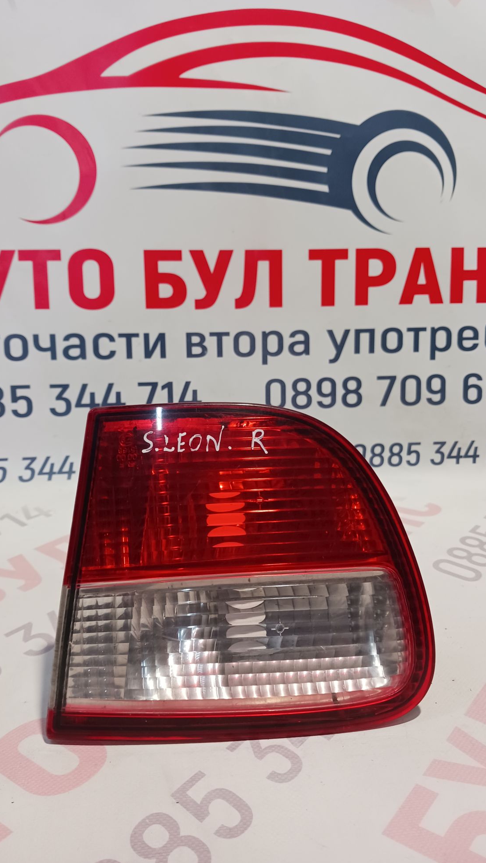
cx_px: 230
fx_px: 687
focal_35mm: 30
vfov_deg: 64.3
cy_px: 428
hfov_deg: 38.9
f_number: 1.8
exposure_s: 1/50
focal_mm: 4
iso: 200
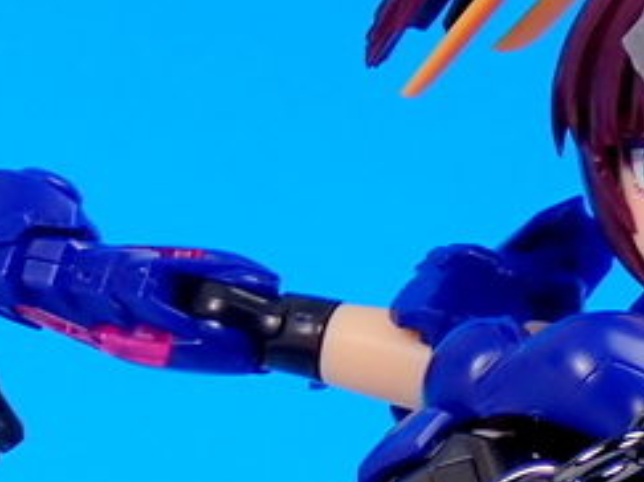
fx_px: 6899
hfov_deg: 5.3
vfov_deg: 4.0
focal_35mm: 371
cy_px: 691
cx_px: 109
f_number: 18
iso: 100
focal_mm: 15.66
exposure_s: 1.6
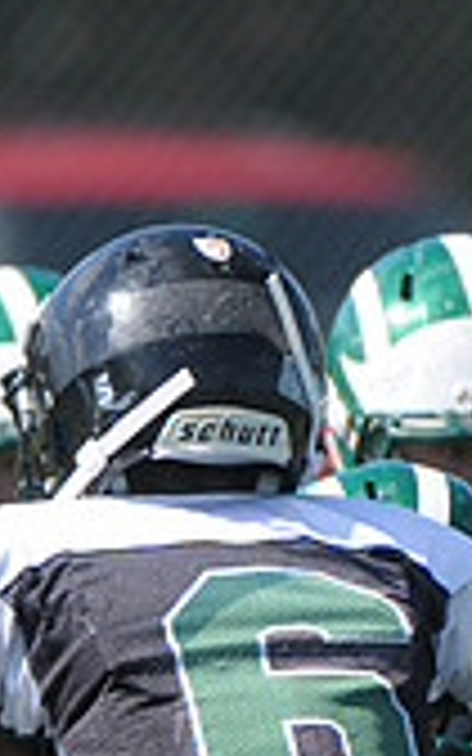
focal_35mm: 2110
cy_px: 1076
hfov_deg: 0.6
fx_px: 43427
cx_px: 402
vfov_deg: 1.0
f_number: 4
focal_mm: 400
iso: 640
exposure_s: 1/3200
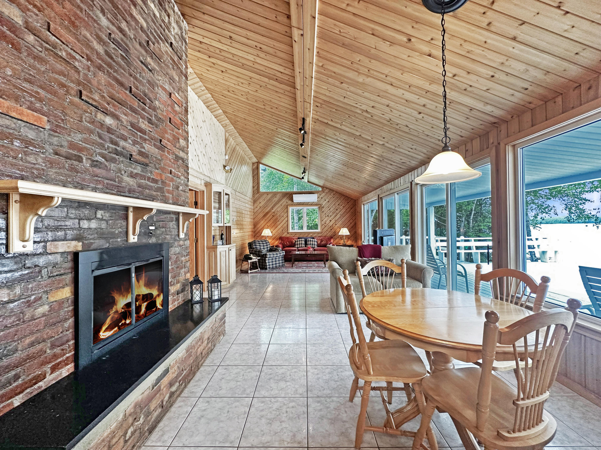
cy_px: 225
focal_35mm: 14
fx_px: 243
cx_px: 300
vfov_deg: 85.7
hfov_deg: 102.1
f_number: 2.2
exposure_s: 1/120
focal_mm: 2.22
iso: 250
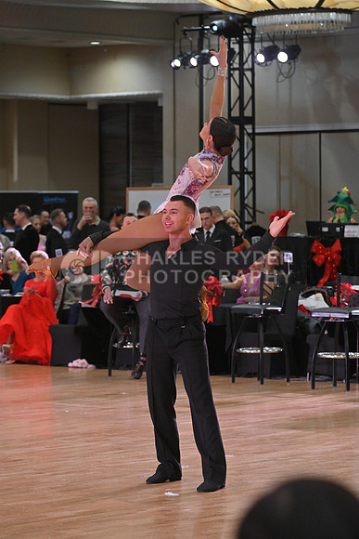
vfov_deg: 14.2
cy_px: 270
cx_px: 180
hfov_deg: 9.5
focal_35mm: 145
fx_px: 2167
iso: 3200
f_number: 5.6
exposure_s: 1/400
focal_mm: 145
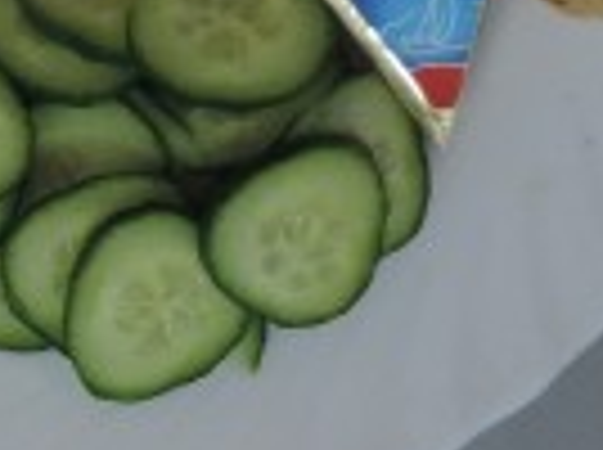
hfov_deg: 15.6
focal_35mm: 110
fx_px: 1913
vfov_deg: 13.4
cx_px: -450
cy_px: 169
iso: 400
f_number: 3
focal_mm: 4.3
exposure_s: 1/30
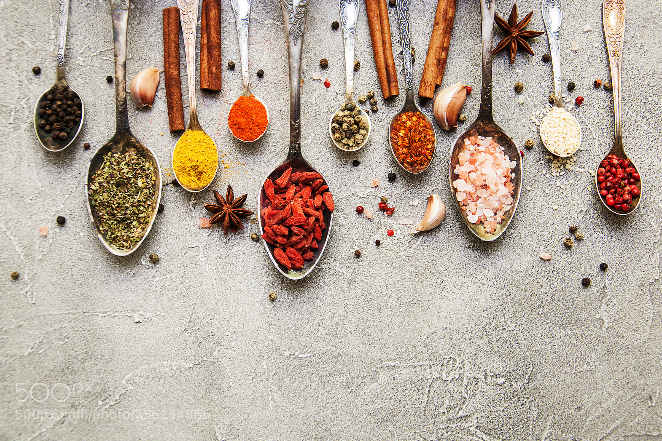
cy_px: 223
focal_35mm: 52
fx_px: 956
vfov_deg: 26.0
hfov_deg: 38.2
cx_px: 326
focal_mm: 34
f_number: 4.5
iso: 100
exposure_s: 1/160
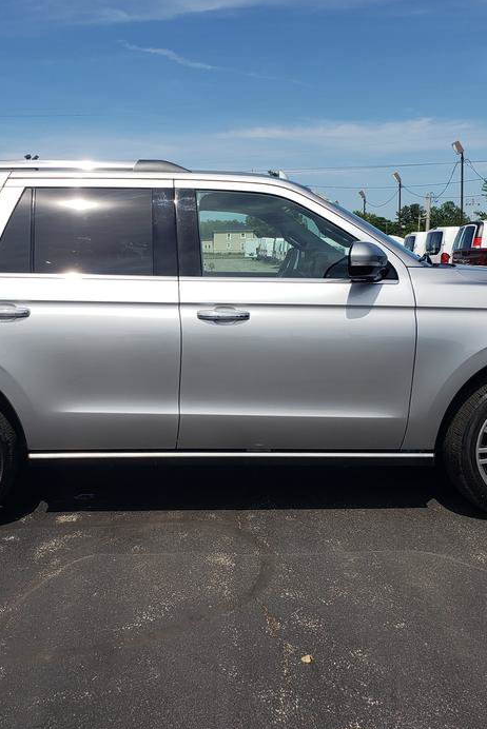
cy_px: 369
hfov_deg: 33.3
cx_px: 183
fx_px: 811
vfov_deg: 48.4
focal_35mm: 40
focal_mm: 4.3
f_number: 2.4
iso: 50
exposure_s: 1/2188
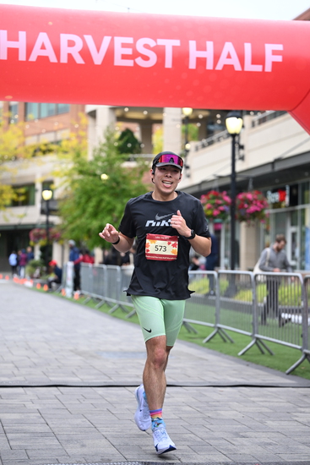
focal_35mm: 82
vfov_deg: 24.8
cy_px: 232
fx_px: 1058
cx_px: 155
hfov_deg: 16.7
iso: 1000
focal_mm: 82
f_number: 2.8
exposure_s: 1/1600
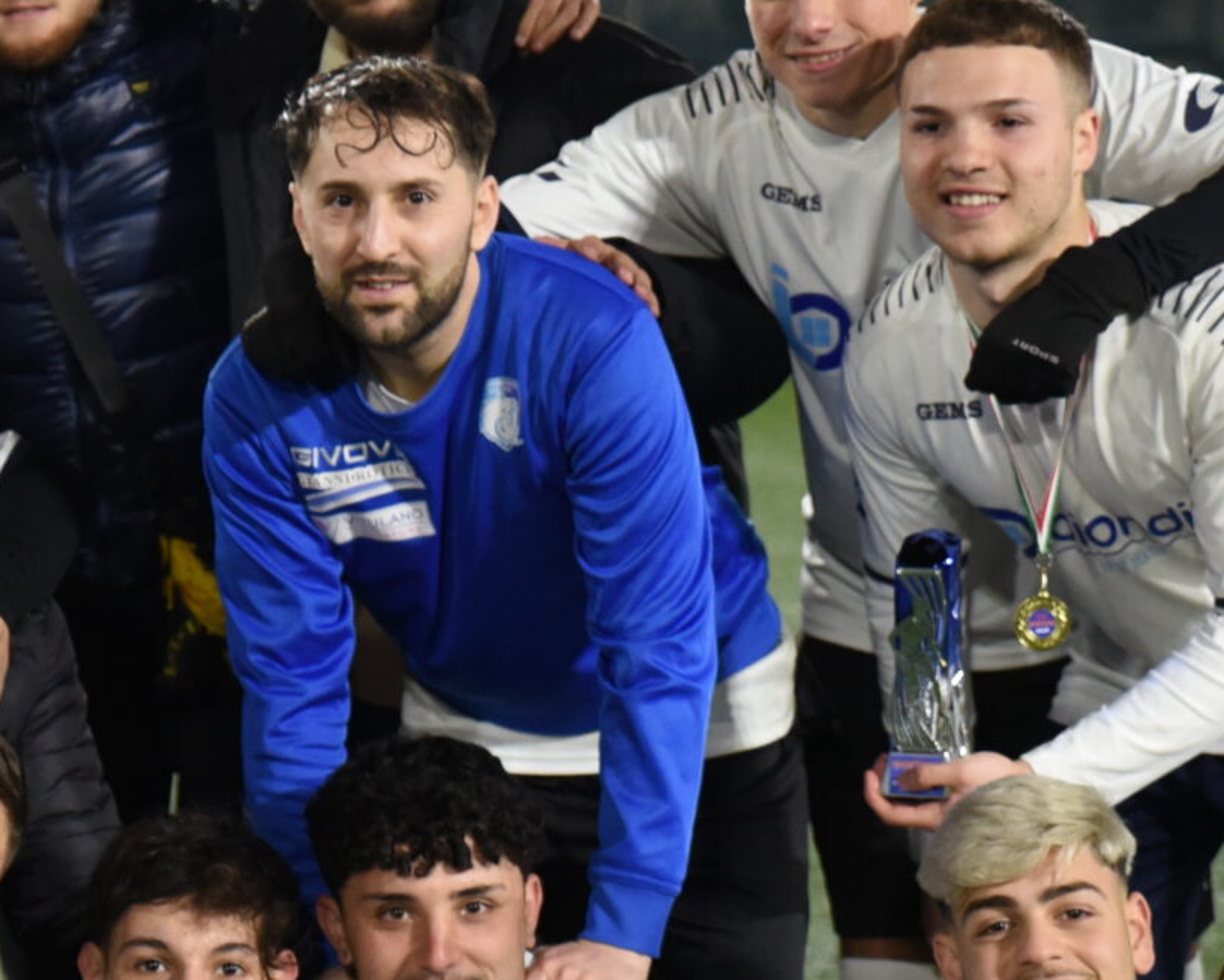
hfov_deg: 11.8
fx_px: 5869
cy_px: 882
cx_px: 162
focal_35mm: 162
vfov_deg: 9.5
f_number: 2.8
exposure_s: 1/100
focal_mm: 55
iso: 2000
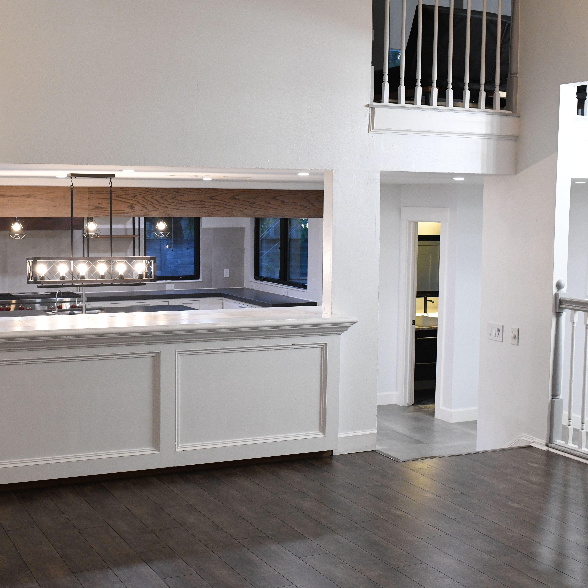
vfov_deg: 34.0
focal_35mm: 50
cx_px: 242
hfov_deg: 33.9
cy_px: 319
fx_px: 961
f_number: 5.6
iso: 3200
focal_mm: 35
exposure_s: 1/100
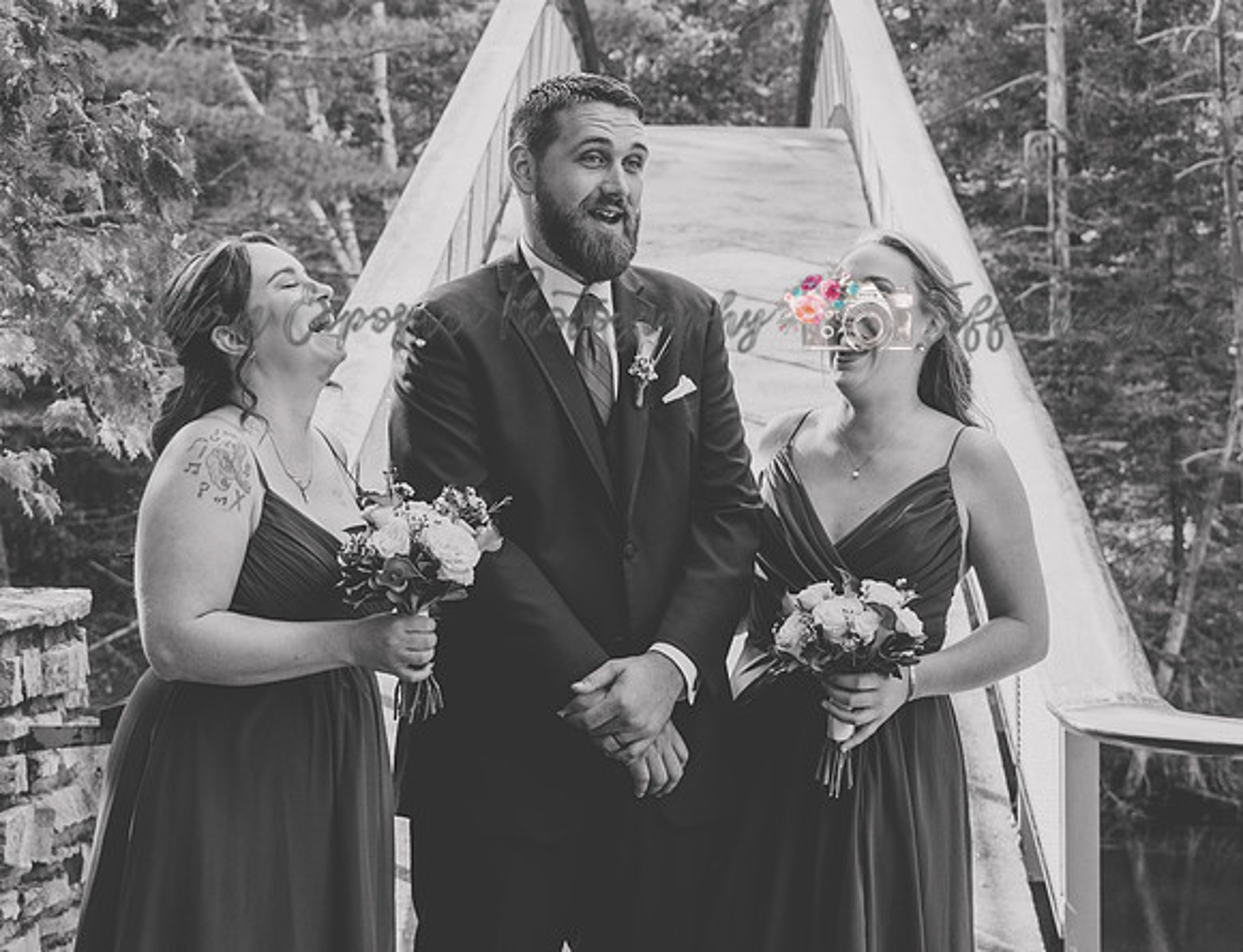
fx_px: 3613
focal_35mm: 100
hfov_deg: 19.5
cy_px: 426
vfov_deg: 15.0
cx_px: 653
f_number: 7.1
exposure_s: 1/200
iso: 400
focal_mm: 55
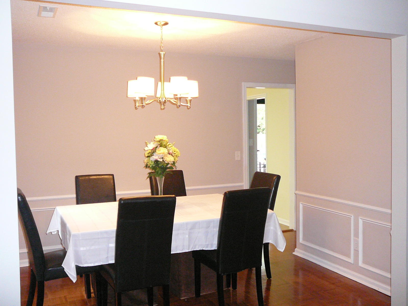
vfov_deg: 40.7
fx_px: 413
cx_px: 204
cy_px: 153
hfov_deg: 52.6
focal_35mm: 35
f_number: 2.8
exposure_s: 1/30
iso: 320
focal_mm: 5.2
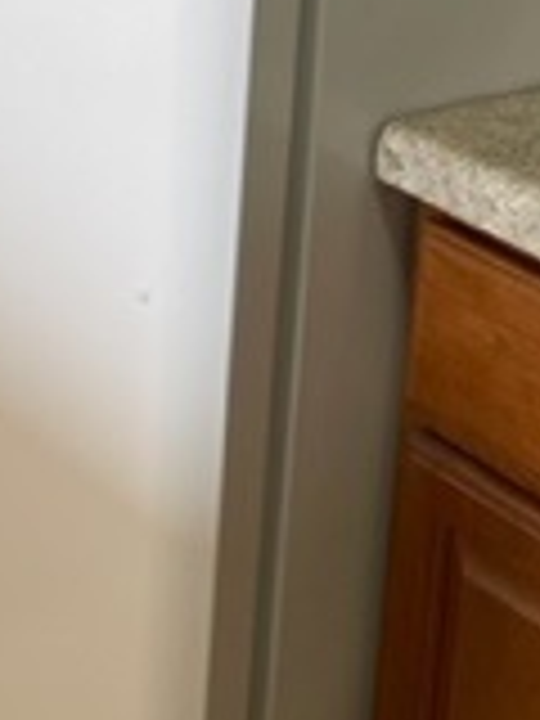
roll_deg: -5.3
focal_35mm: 104
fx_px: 2163
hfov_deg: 14.1
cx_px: 472
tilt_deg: -19.4
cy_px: 72
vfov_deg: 18.6
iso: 80
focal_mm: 4.2
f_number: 1.6
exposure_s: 1/60
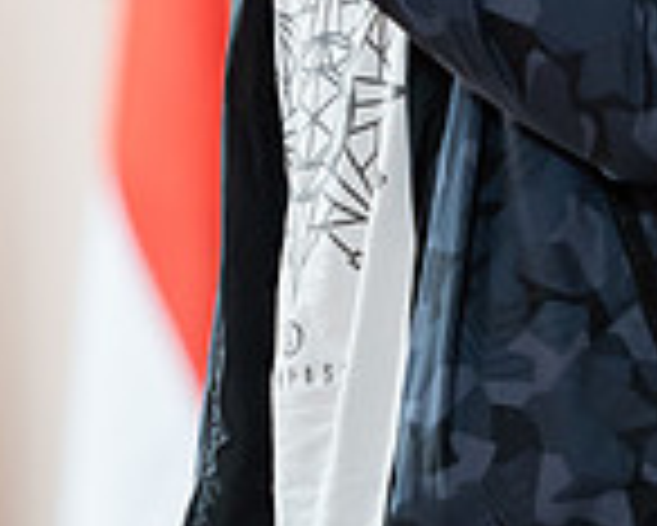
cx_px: 194
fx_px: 12297
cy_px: -214
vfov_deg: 2.4
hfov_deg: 3.1
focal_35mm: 632
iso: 2000
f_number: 2.8
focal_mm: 170
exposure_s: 1/200
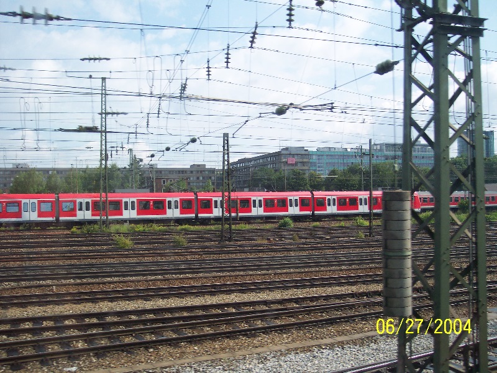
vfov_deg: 37.7
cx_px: 248
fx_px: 546
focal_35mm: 38
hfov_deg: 49.0
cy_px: 186
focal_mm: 8
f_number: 2.8
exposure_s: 1/700
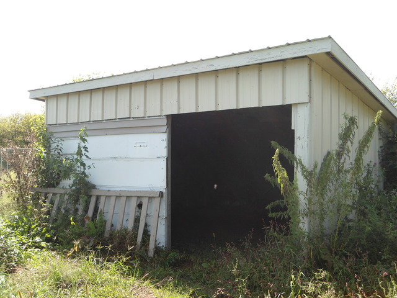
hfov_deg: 50.1
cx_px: 198
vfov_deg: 38.7
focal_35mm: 37
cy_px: 149
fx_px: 424
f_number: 3.2
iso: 80
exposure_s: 1/320
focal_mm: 6.7
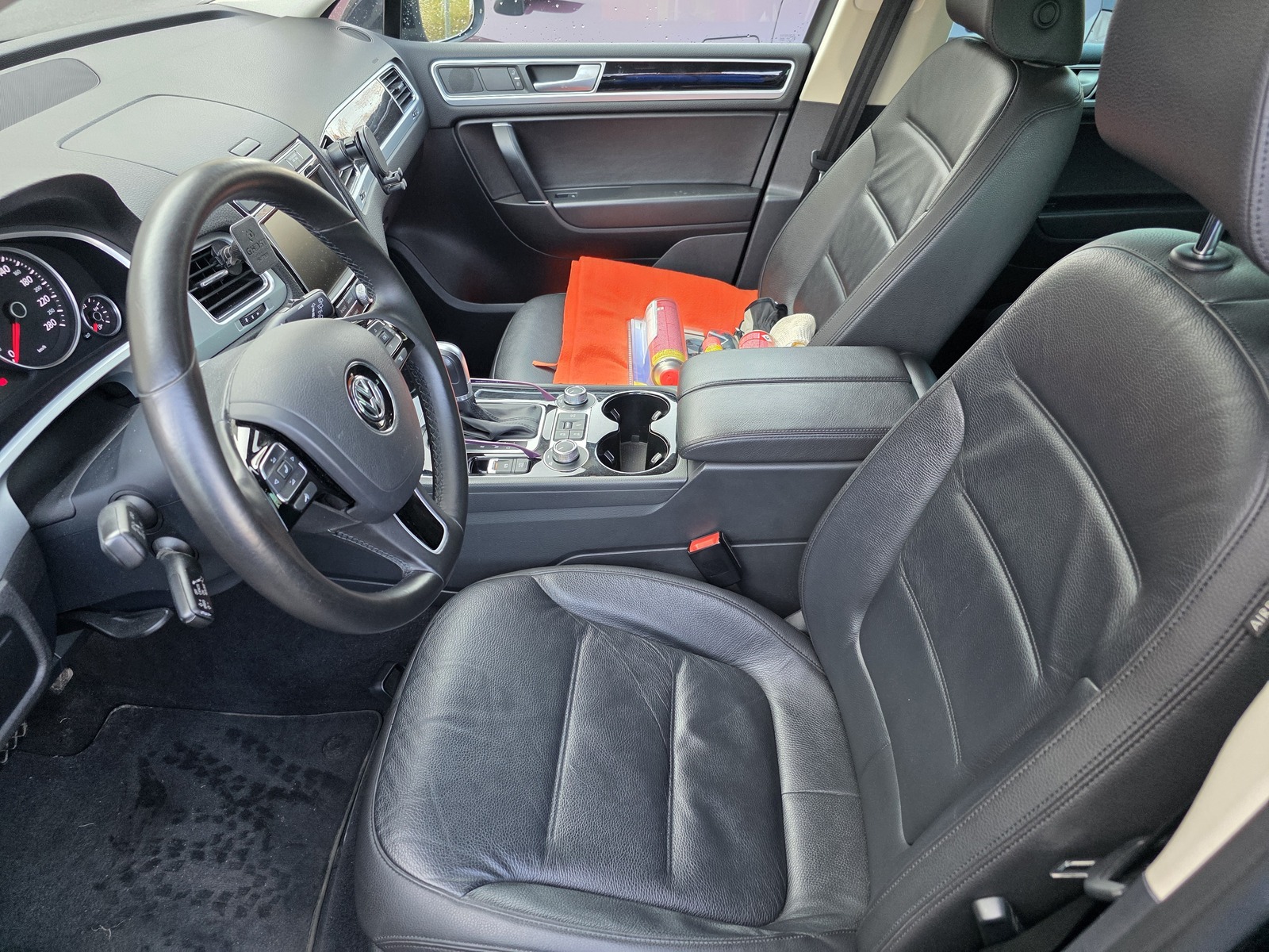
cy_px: 476
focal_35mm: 23
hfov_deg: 73.9
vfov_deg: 58.9
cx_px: 634
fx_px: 843
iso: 250
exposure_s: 1/180
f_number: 1.7
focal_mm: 6.3
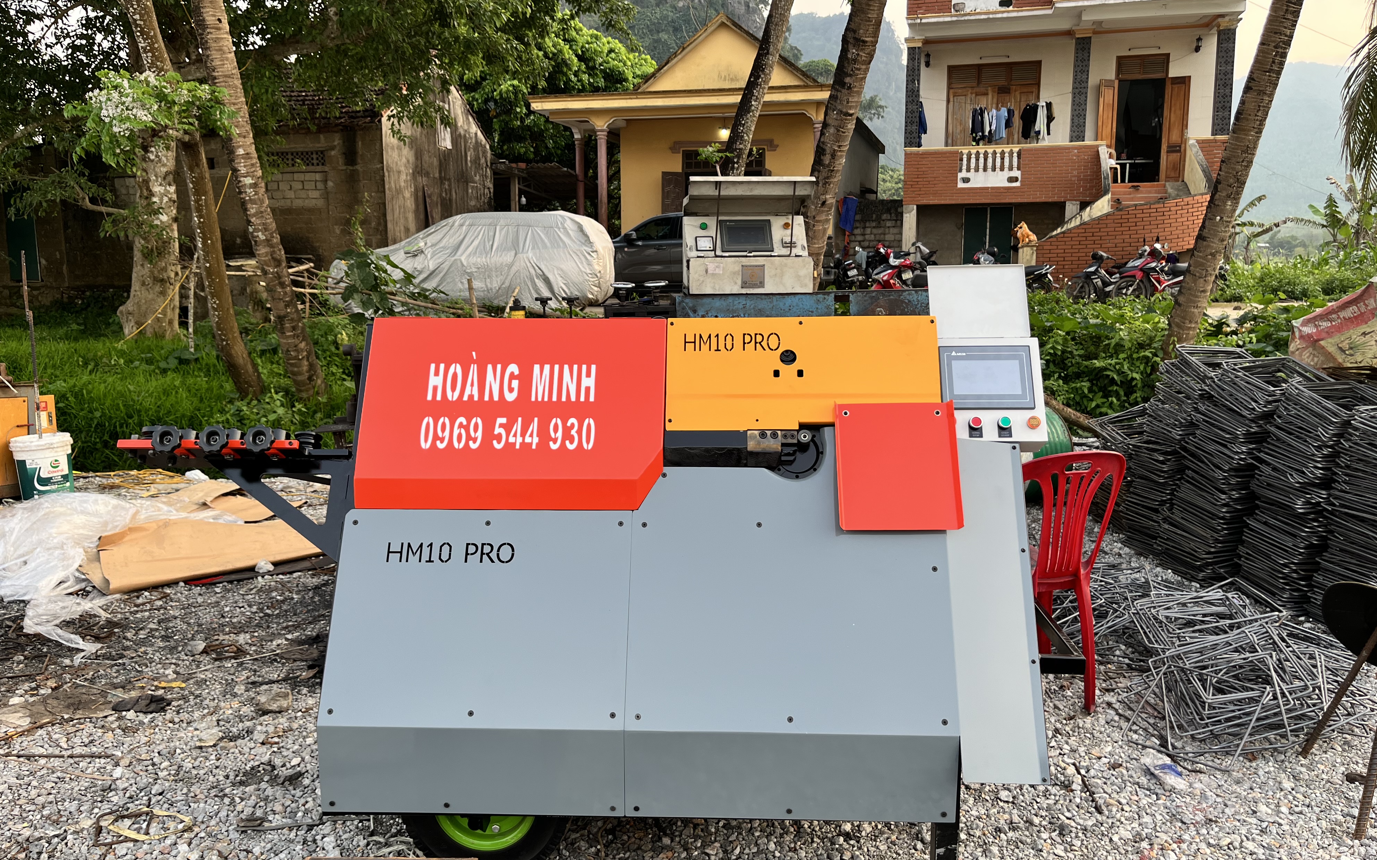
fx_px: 1051
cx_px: 688
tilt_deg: -8.9
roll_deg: +1.2
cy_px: 445
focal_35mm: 28
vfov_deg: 44.5
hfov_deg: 66.5
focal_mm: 5.1
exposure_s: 1/168
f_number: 1.6
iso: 40
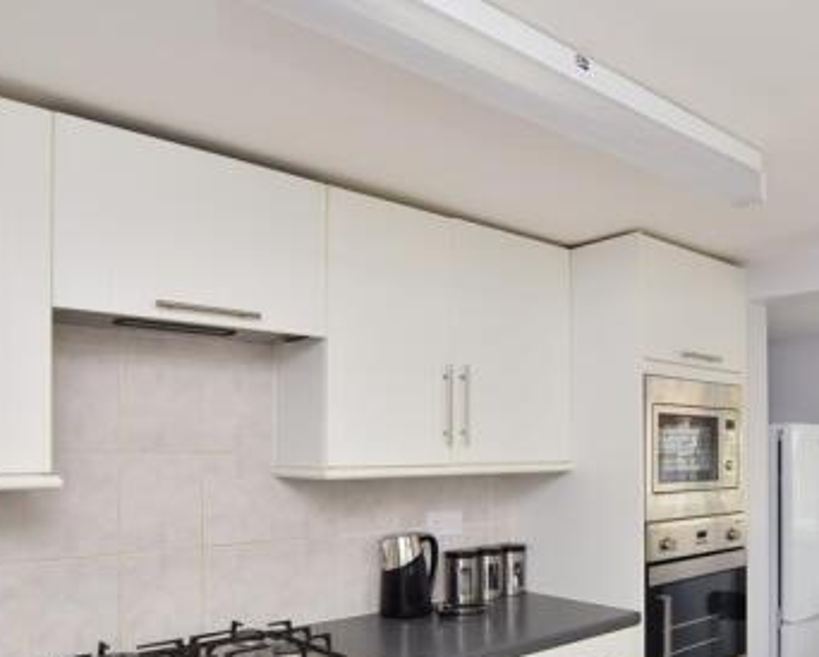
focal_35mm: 27
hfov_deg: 62.2
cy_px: 447
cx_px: 558
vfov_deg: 52.0
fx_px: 655
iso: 200
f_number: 5
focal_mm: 10
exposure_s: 1/80
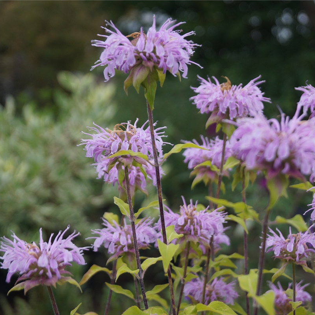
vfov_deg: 18.1
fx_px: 988
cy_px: 158
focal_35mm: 96
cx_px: 186
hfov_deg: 18.1
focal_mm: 50
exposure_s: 1/160
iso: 200
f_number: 5.6
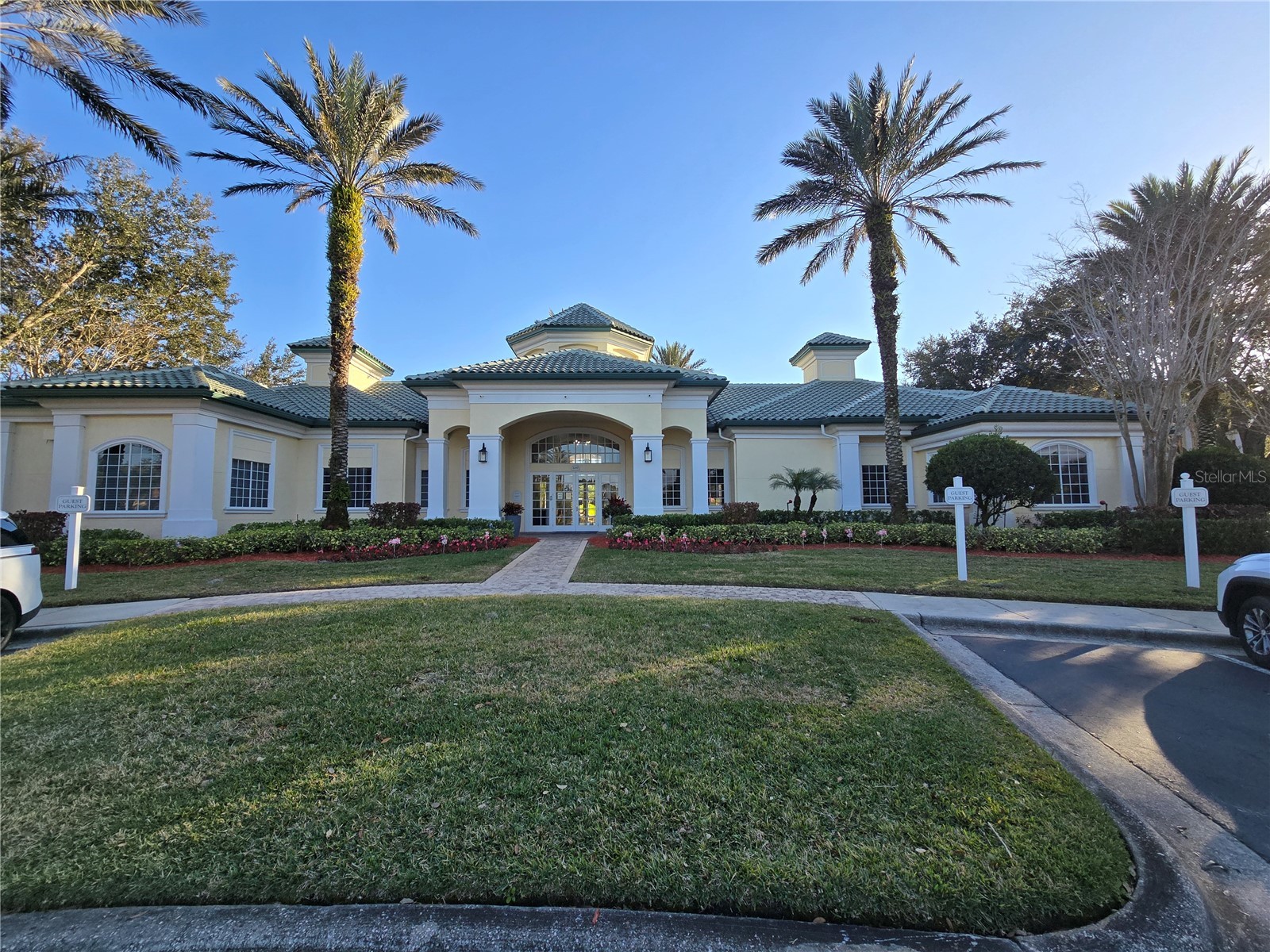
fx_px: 477
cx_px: 635
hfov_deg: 106.2
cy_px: 476
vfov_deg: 89.9
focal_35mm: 13
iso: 50
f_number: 2.2
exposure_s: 1/997
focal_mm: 2.2
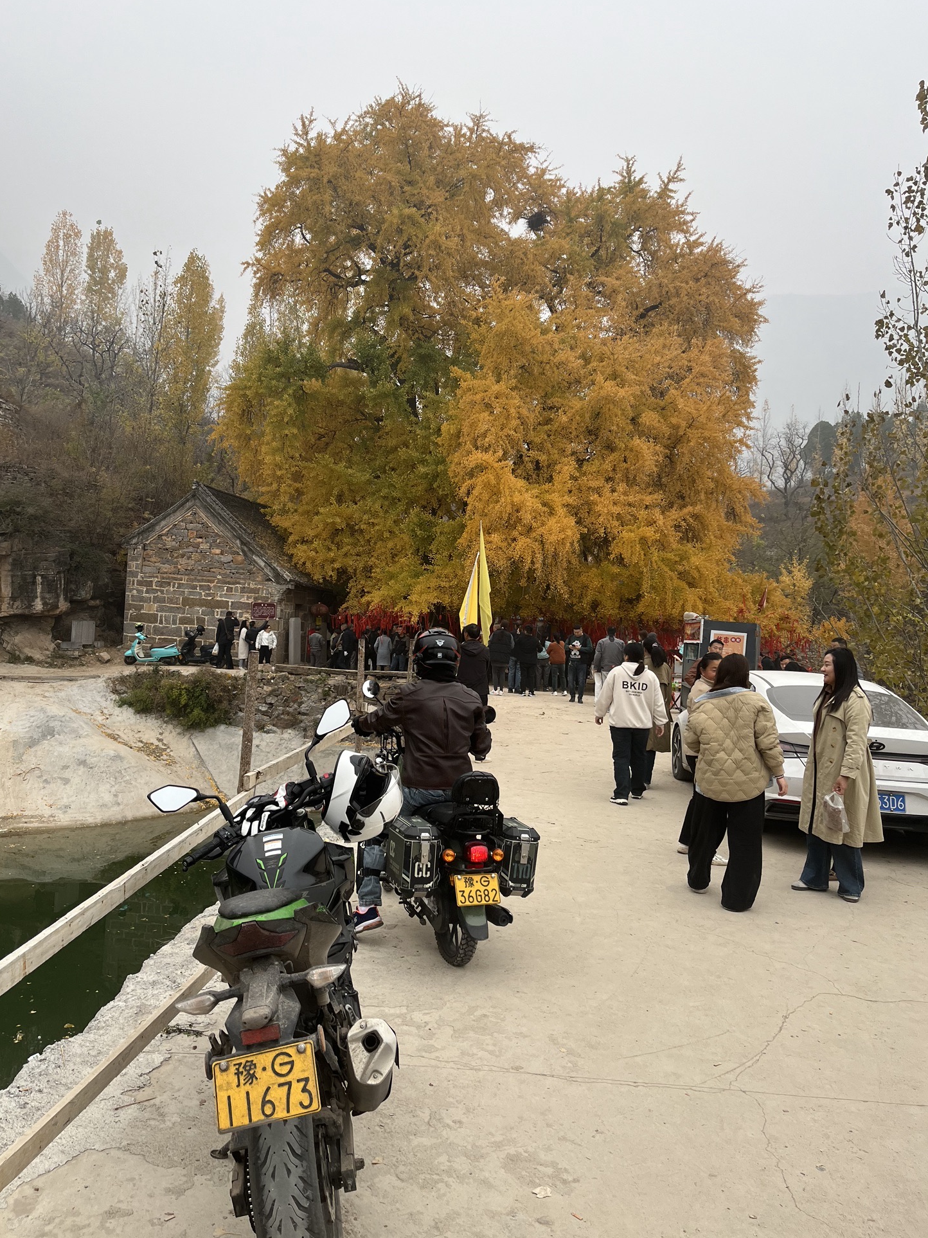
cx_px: 458
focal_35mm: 27
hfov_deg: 51.3
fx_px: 965
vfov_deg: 65.3
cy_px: 607
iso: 40
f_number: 1.6
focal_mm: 5.1
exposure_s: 1/275
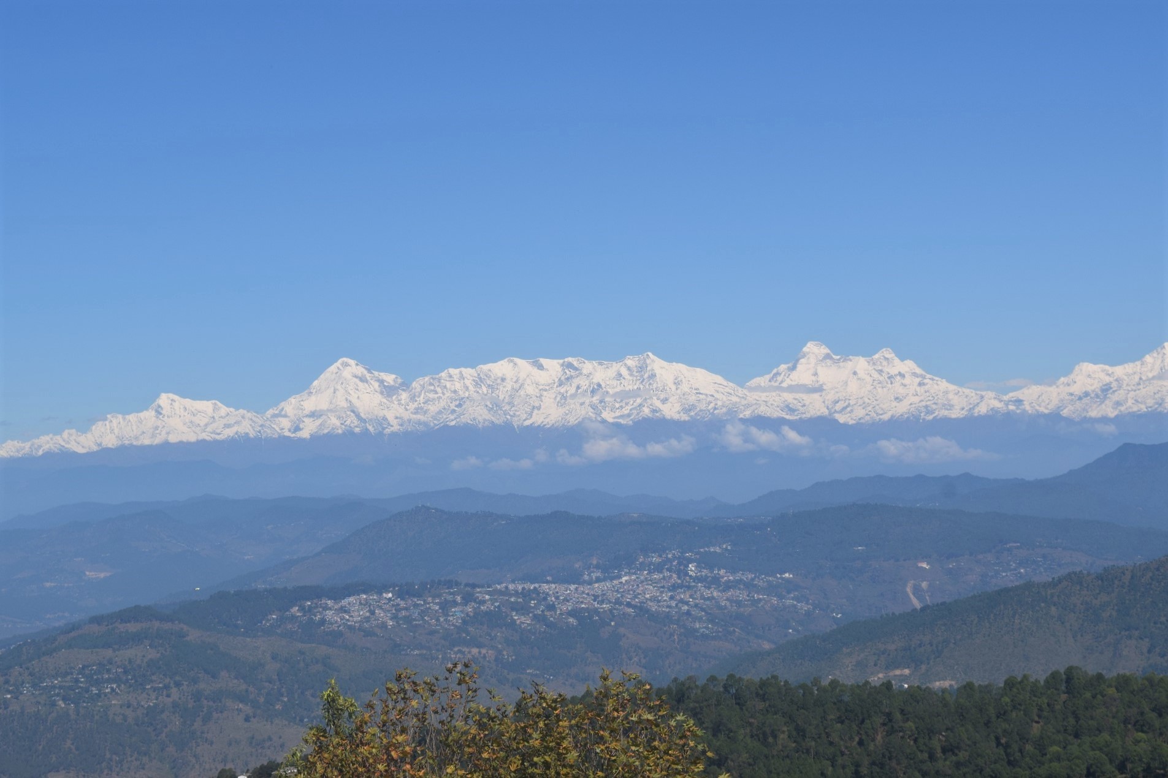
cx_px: 584
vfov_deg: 16.6
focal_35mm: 82
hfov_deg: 24.6
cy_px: 389
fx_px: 2676
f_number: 11
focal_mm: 55
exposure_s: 1/500
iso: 200
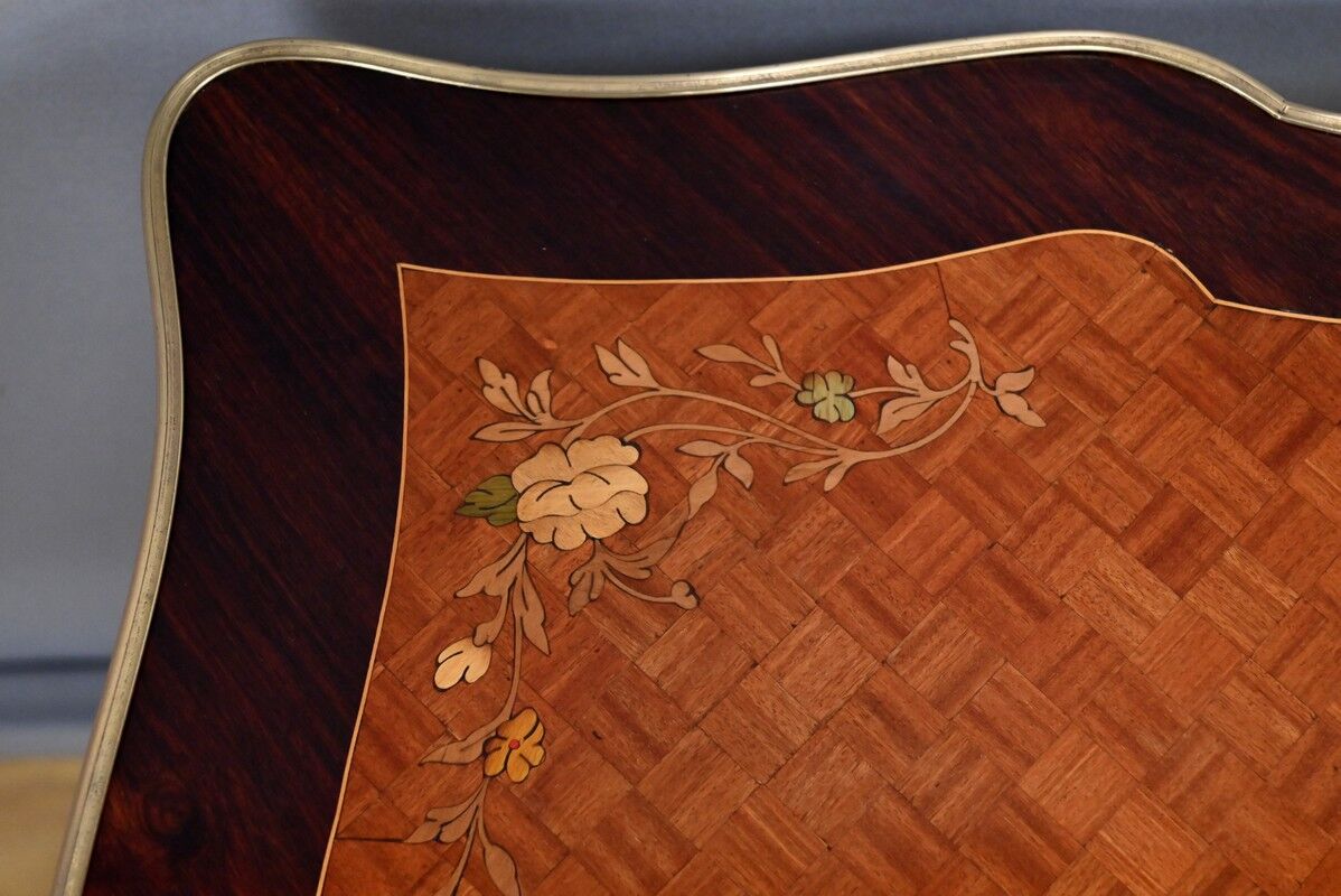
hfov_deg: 39.6
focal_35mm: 50
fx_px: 1863
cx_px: 670
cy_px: 448
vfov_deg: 27.0
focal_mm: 50
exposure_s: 1/100
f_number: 6.3
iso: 5000
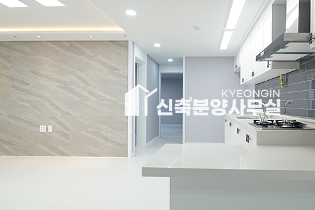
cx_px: 202
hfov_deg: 72.2
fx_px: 210
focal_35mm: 24
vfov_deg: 53.1
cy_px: 98
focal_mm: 10
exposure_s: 1/160
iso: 800
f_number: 4
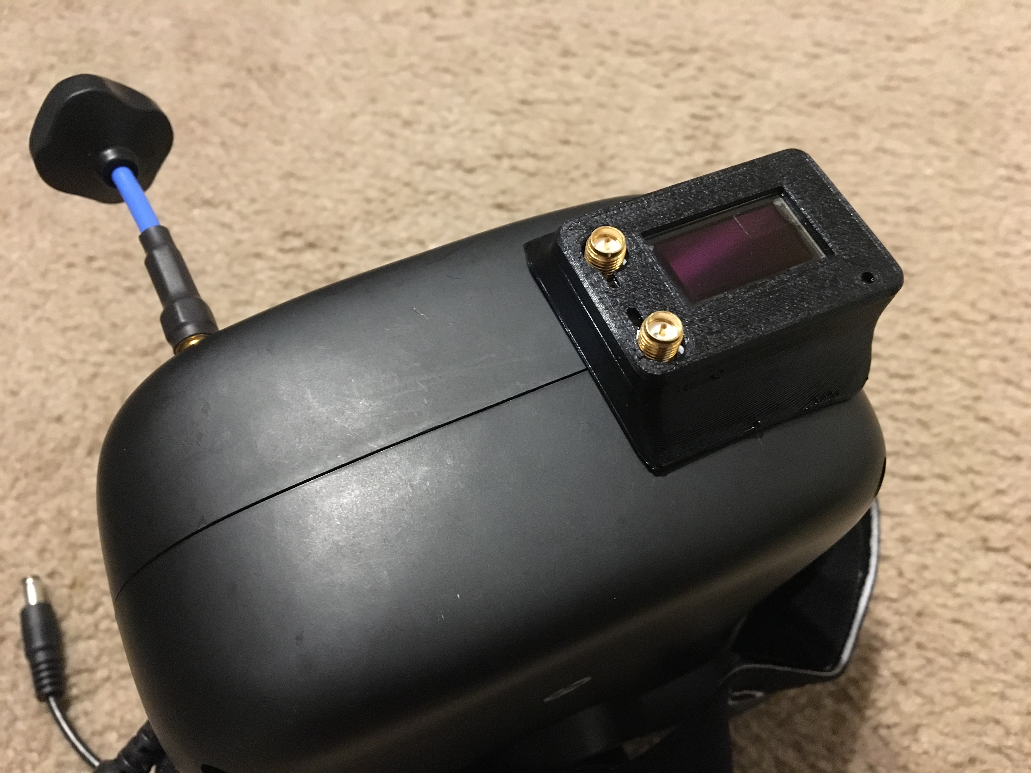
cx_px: 516
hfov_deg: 61.7
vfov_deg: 48.2
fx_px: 864
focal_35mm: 29
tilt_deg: -55.3
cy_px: 386
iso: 640
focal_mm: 4.15
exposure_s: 1/15
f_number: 2.2
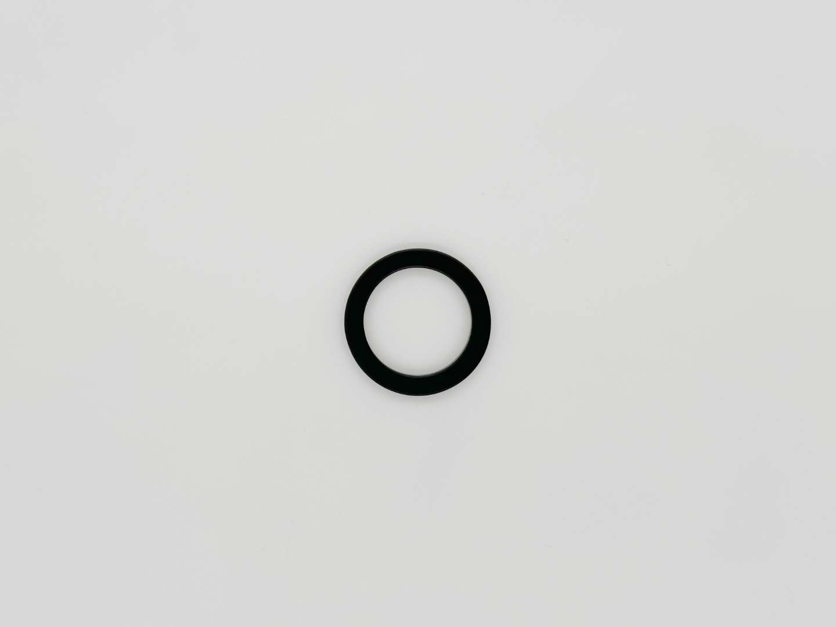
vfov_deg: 30.3
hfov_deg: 39.7
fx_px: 1159
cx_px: 418
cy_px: 314
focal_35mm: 48
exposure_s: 1/2304
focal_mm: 6.86
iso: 64
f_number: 1.78
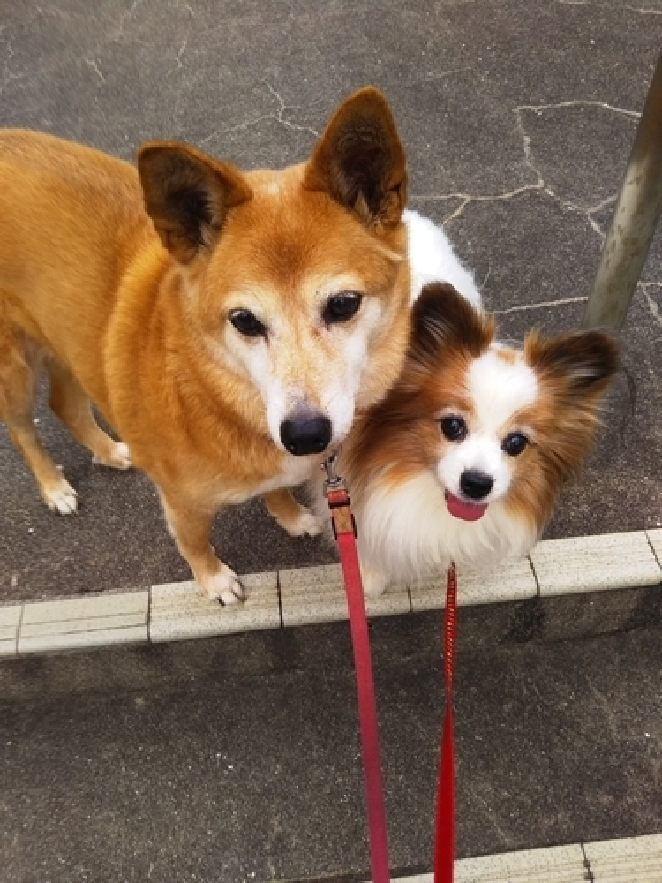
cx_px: 331
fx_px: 765
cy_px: 442
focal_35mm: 30
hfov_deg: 46.8
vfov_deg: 60.0
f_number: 2.2
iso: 40
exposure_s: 1/158
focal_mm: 4
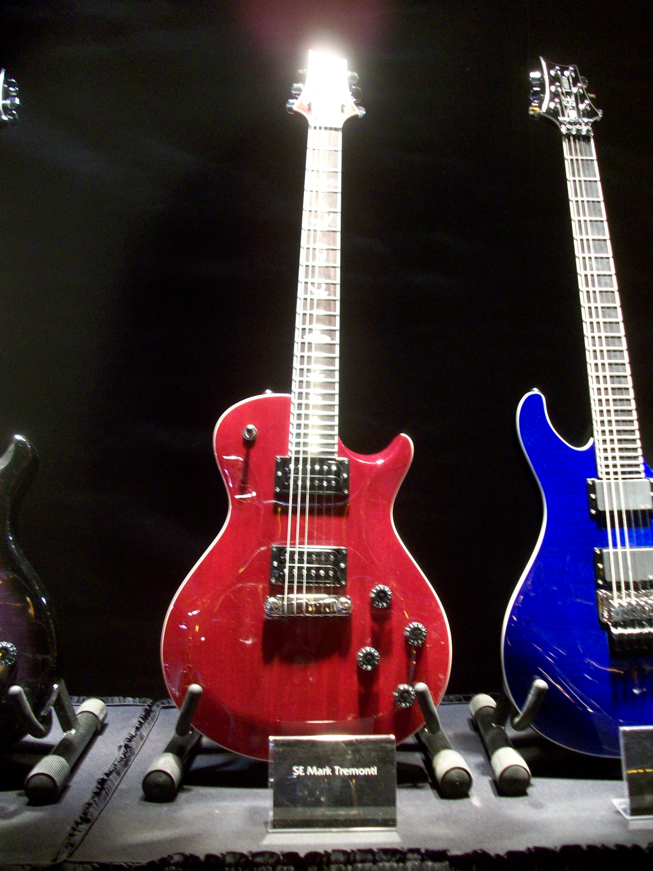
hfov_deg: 41.8
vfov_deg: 54.0
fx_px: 855
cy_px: 436
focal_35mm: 34
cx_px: 326
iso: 160
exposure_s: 1/9.4
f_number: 2.8
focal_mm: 5.7
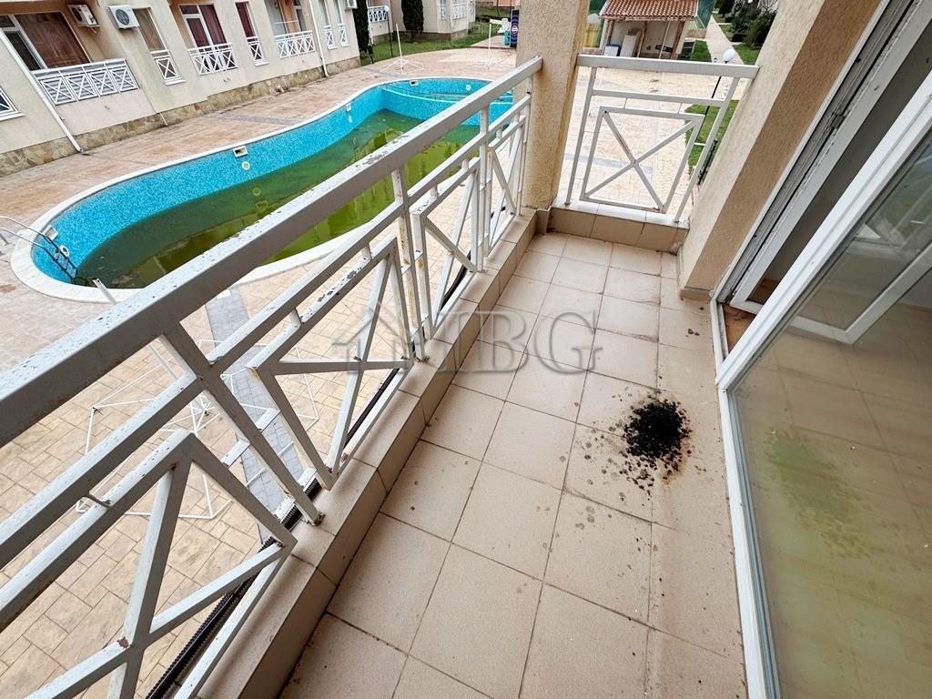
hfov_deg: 102.1
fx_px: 377
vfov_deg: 85.7
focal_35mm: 14
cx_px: 466
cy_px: 350
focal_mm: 2.22
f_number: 2.2
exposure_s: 1/313
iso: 40
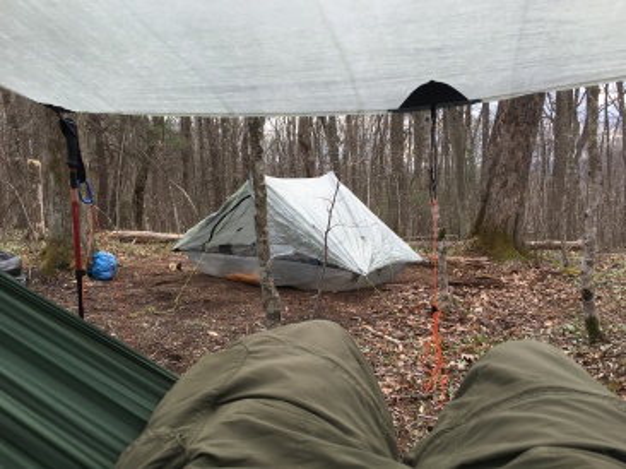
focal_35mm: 29
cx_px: 313
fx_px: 524
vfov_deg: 48.2
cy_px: 234
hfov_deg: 61.7
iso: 25
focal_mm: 4.15
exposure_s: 1/326
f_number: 2.2
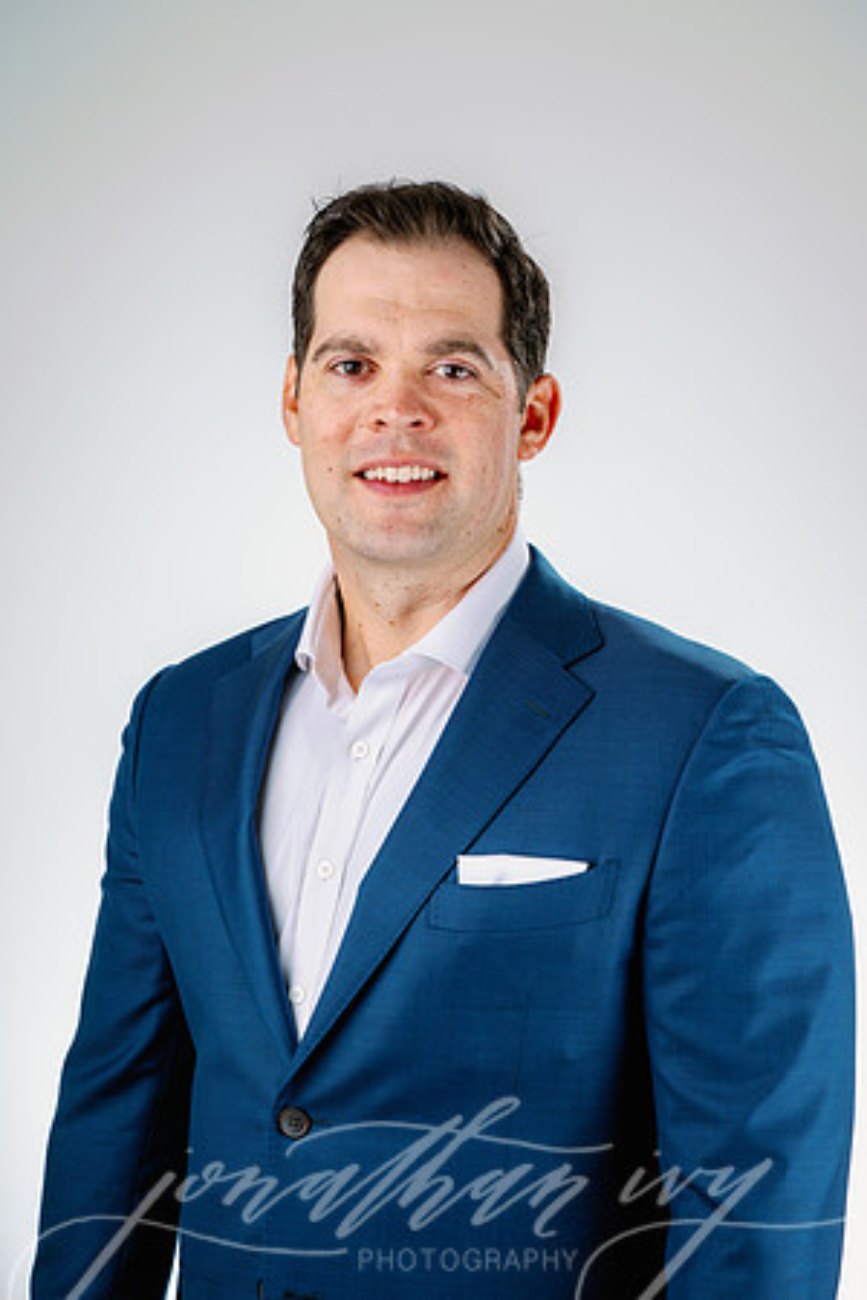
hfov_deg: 19.5
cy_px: 650
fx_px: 2529
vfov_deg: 28.8
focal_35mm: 70
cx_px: 434
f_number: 8
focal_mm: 70
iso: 125
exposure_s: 1/160
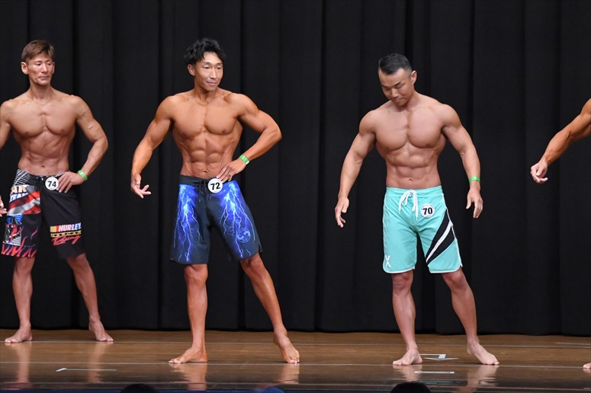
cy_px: 196
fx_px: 3692
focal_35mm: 225
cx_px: 296
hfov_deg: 9.2
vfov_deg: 6.1
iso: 8000
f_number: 5.6
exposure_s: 1/400
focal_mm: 150
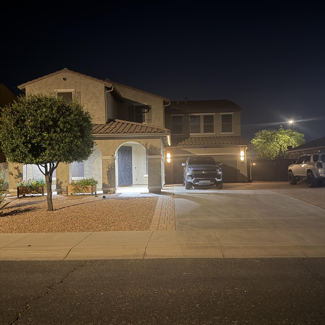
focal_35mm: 29
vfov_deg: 55.6
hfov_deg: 55.6
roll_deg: +1.5
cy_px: 166
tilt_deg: +1.4
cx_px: 164
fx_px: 308
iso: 1250
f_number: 1.78
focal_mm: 6.76
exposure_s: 1/5
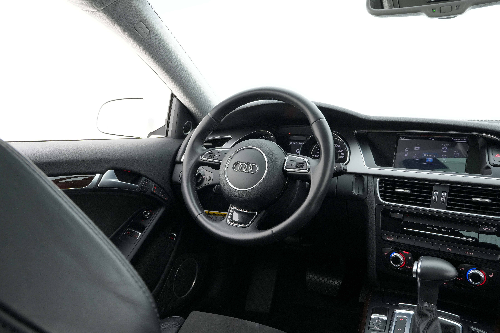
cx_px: 250
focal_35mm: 27
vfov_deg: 47.9
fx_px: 375
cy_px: 166
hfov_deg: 67.4
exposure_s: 1/50
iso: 1000
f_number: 8
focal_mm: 18
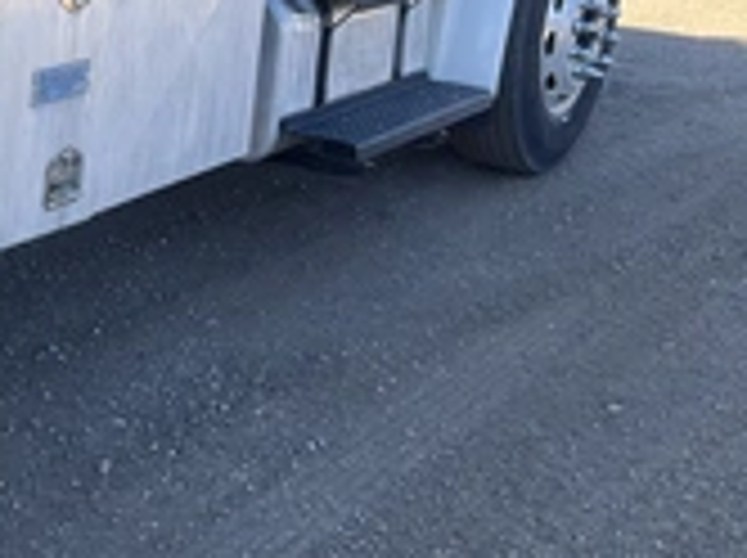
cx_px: -63
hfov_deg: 25.8
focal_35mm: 70
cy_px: 54
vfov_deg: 20.5
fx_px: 1508
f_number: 1.8
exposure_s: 1/432
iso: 25
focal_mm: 3
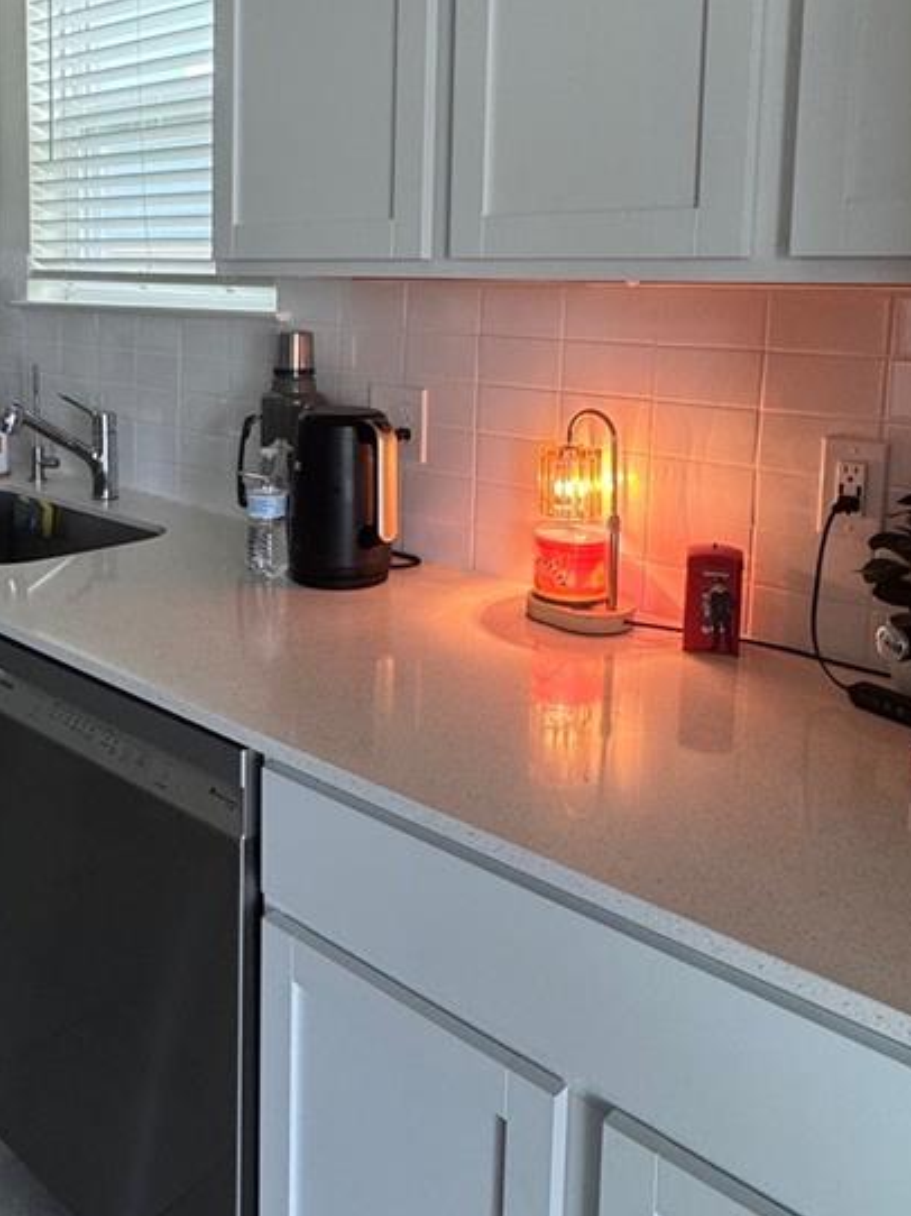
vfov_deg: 57.1
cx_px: 393
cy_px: 408
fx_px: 1089
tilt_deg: -6.0
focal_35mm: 31
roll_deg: -1.7
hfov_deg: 45.3
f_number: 2.2
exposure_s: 1/120
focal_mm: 2.22
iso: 200
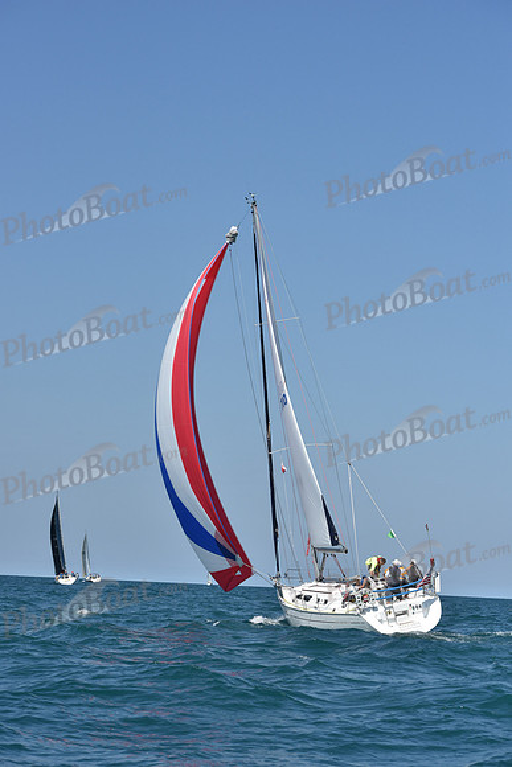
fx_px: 1919
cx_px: 256
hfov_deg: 15.2
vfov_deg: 22.6
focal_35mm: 90
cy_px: 384
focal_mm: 90
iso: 250
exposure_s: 1/1600
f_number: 7.1
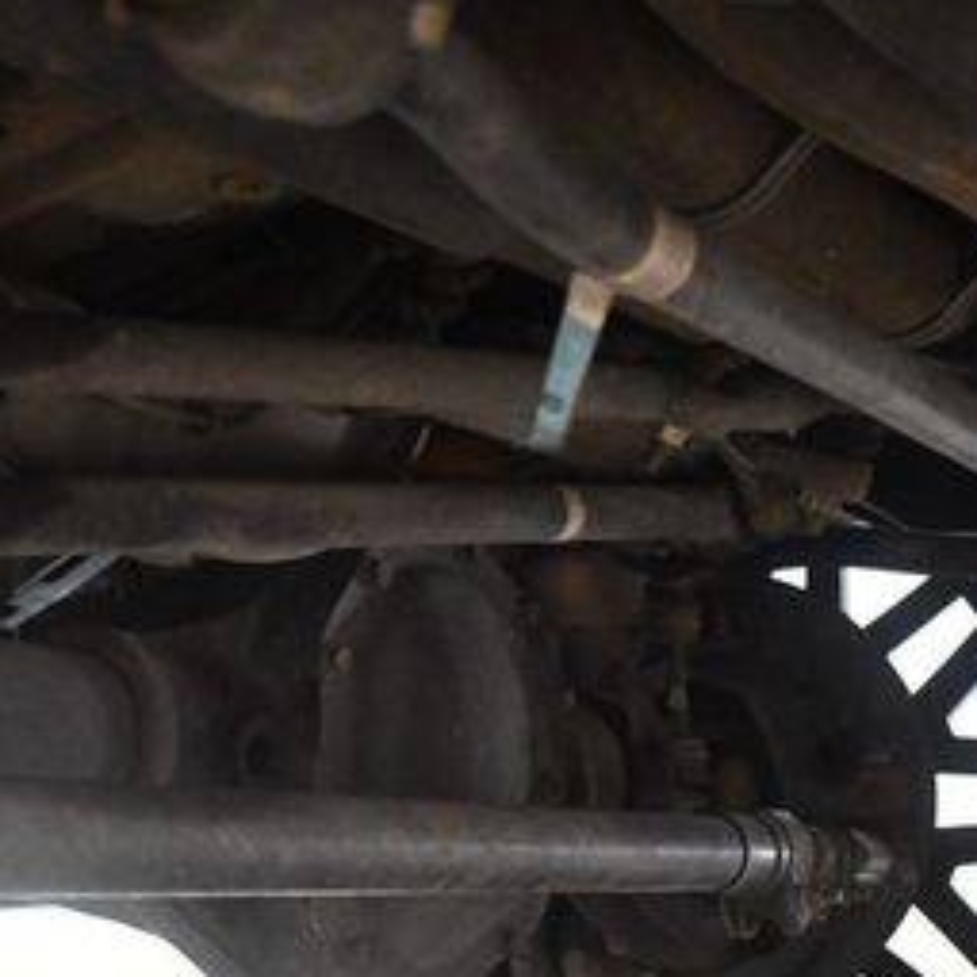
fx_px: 2044
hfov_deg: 26.8
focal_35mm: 64
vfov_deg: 26.8
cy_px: 632
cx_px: 356
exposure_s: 1/60
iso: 6400
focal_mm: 20
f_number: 3.5
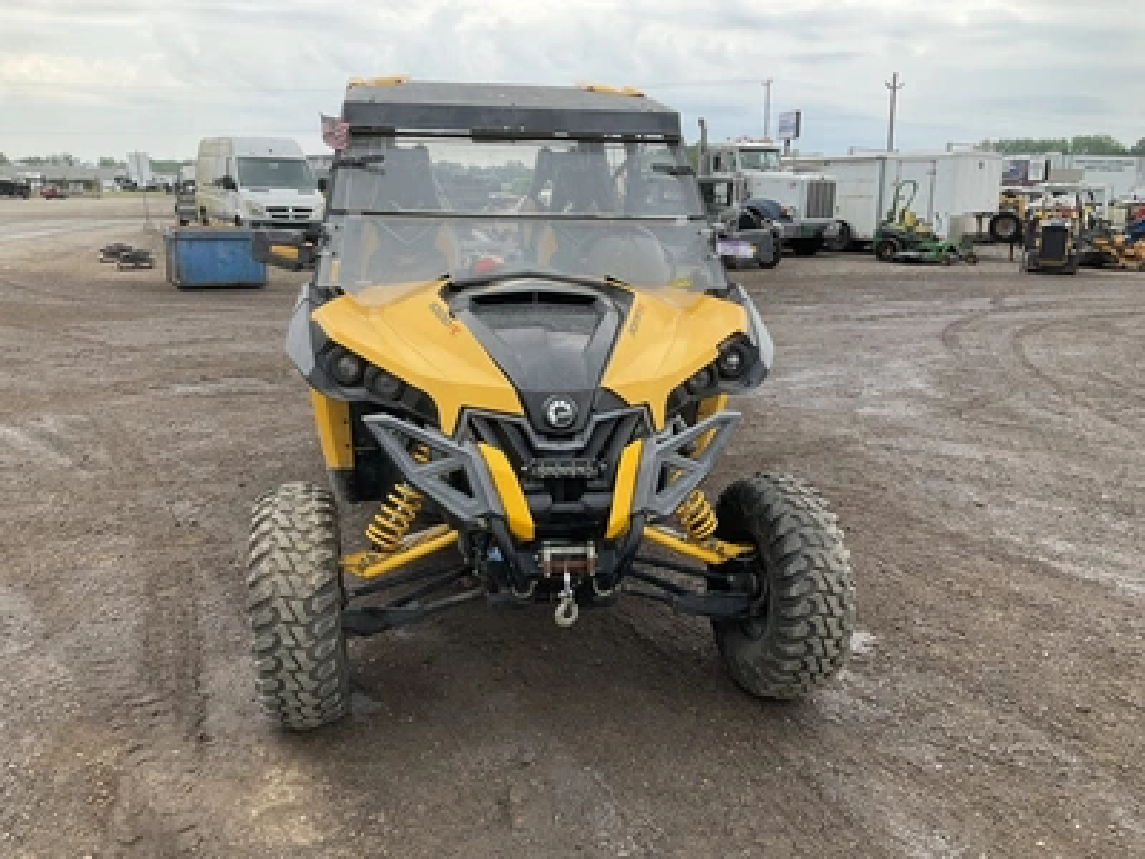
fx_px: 959
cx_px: 572
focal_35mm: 29
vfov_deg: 48.2
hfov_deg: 61.7
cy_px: 430
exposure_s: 1/691
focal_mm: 3
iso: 25
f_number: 1.8
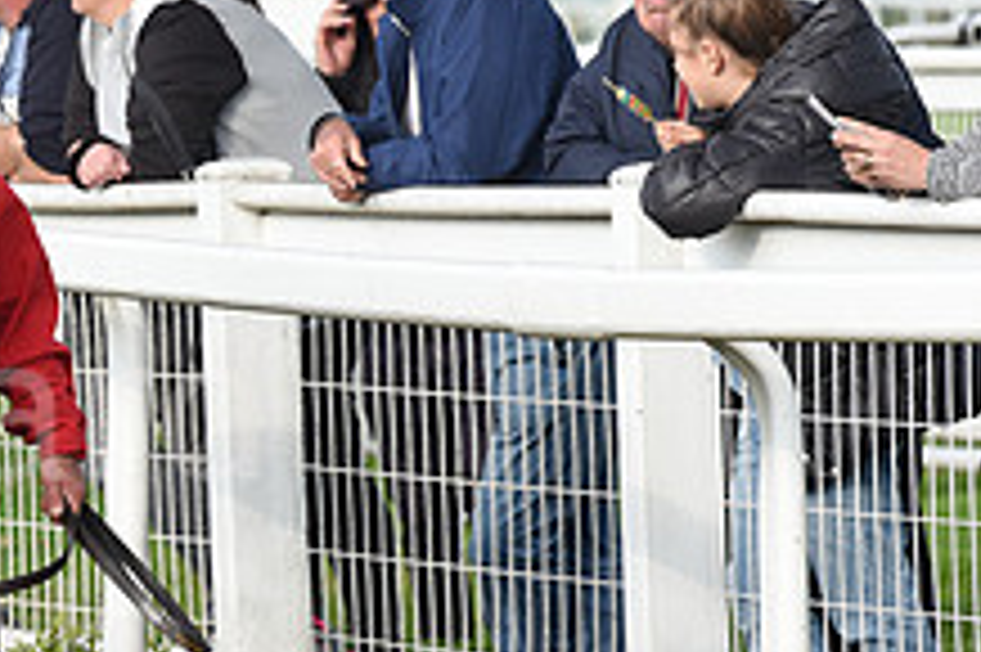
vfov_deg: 2.6
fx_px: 14486
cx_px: -315
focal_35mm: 532
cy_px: 447
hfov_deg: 3.9
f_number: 5.6
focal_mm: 200
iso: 640
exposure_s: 1/1600
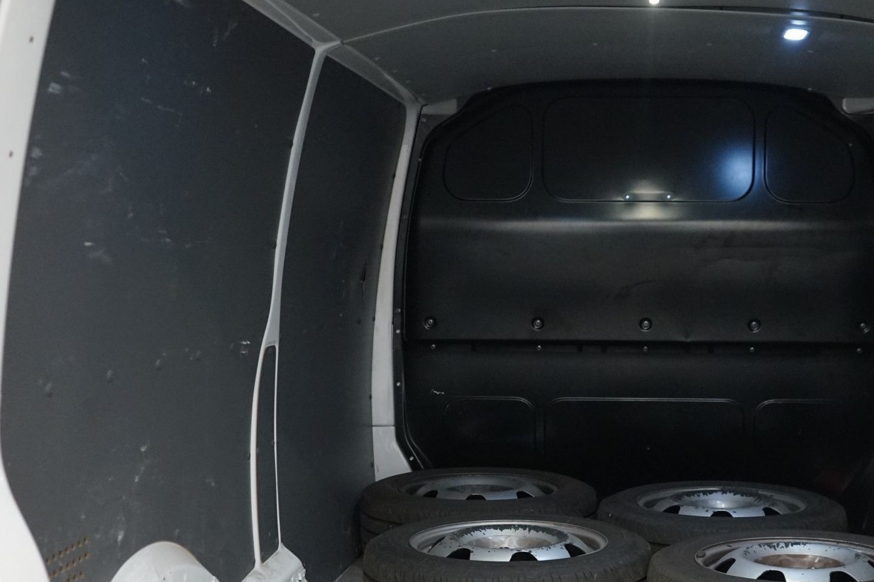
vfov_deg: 24.5
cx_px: 597
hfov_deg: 36.4
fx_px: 1311
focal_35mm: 54
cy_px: 488
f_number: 3.5
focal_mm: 29
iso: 2500
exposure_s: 1/160
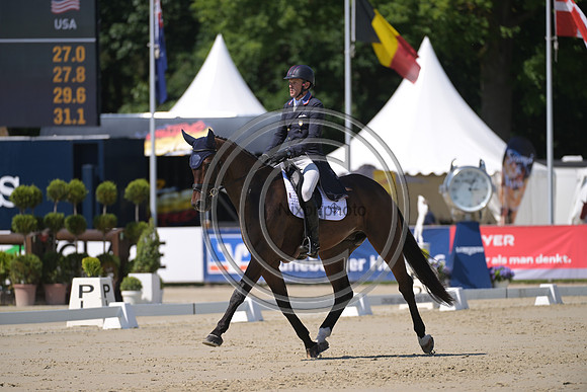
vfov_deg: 3.9
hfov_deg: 5.9
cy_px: 196
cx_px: 294
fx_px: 5708
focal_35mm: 350
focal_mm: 350
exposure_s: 1/1250
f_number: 5
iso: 180
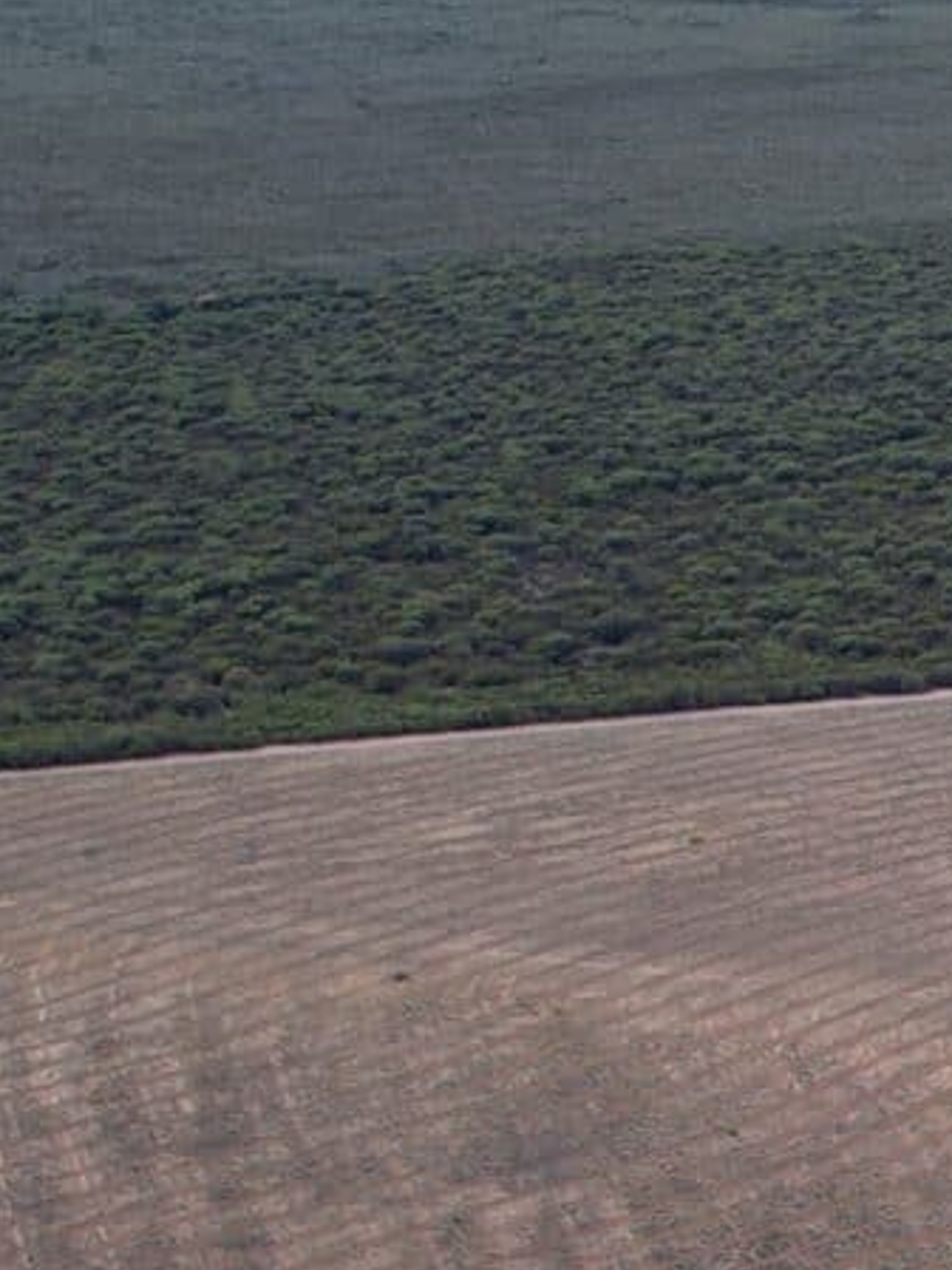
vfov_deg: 15.1
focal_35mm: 121
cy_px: 1875
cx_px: 2578
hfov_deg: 10.0
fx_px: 4437
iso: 140
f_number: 2.8
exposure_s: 1/240
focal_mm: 8.38
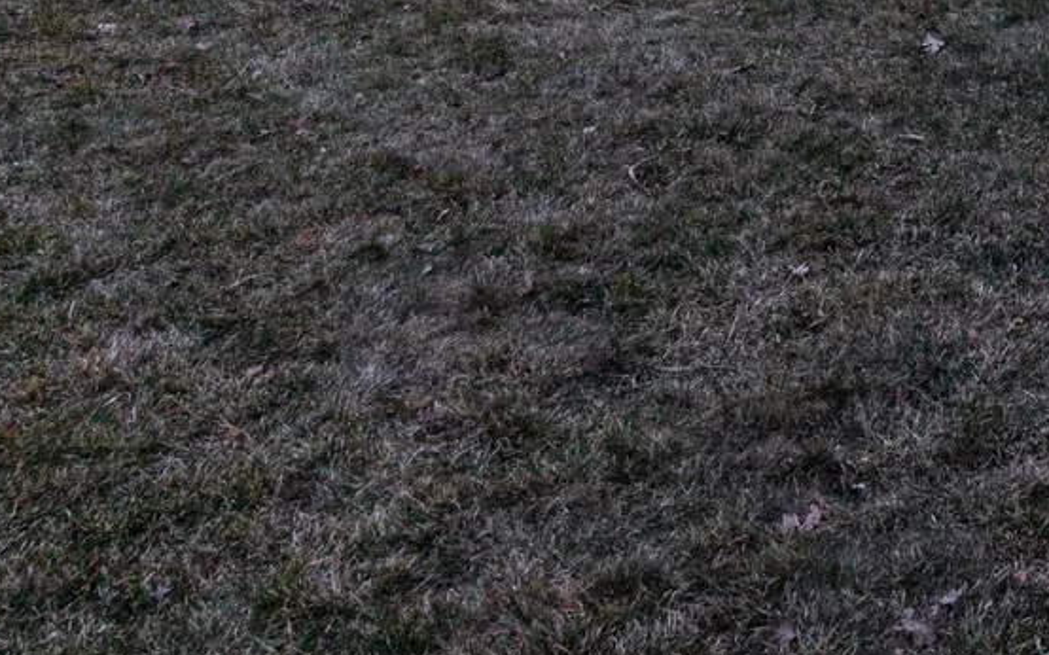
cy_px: -487
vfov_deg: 19.2
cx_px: 1250
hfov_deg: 32.0
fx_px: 1515
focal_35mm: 53
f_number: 13
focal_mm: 10
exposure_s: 1/2.5
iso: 160
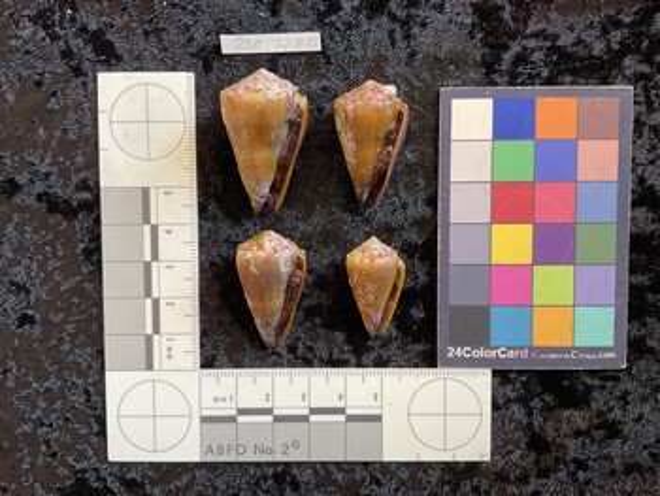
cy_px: 248
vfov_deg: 48.3
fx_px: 553
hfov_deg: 61.6
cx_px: 330
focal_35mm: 29
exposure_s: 1/50
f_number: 1.8
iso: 50
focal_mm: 3
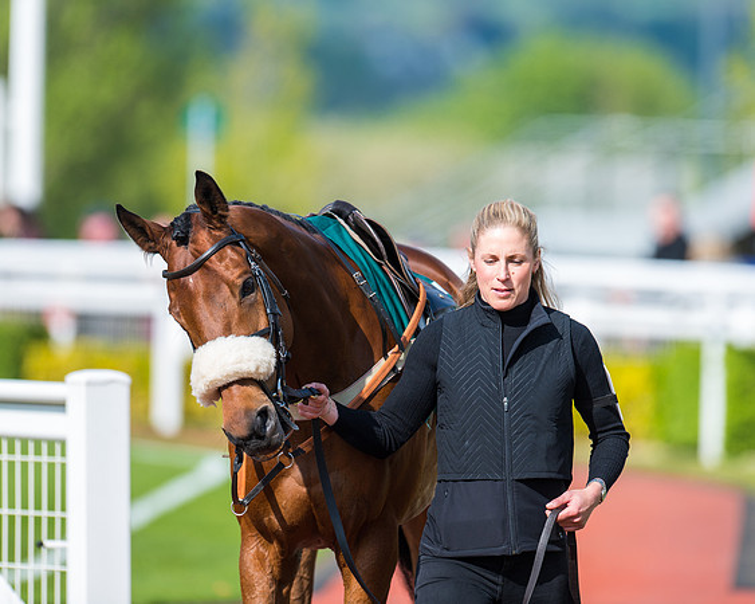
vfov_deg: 3.4
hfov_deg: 4.3
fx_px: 10075
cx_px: 378
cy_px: 302
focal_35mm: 451
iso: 160
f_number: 5
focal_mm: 400
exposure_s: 1/1000
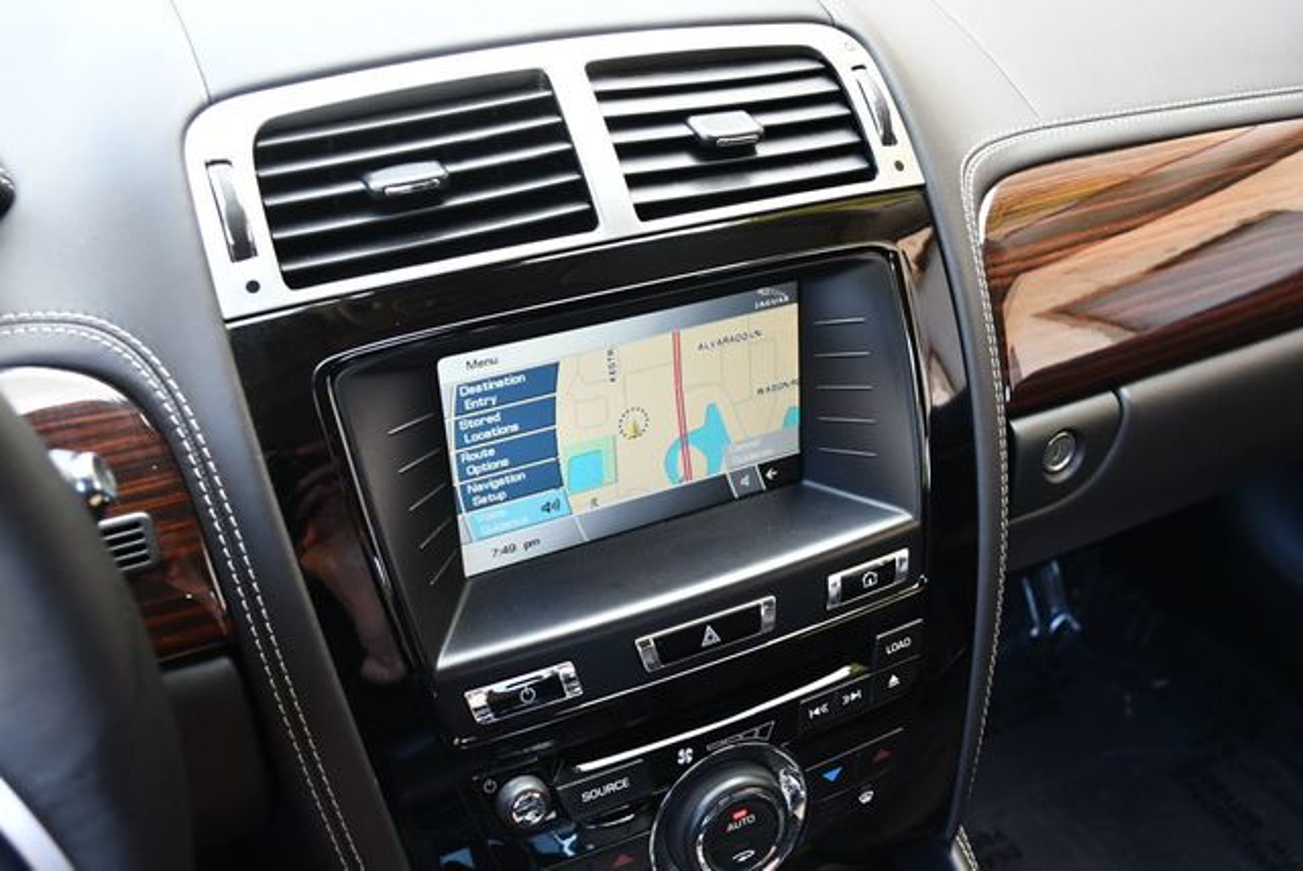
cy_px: 436
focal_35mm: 36
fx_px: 1304
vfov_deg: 36.9
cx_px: 652
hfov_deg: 53.1
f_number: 3.5
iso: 800
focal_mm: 18
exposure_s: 1/200
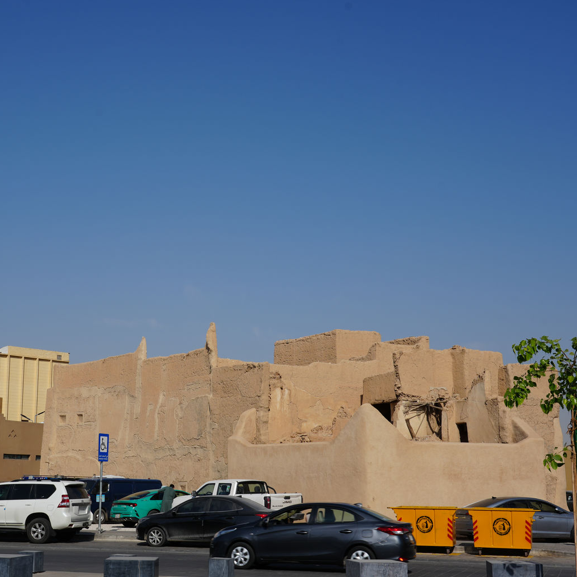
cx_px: 196
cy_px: 299
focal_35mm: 53
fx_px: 999
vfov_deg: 32.2
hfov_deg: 32.0
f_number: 10
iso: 100
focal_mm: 40
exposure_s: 1/400
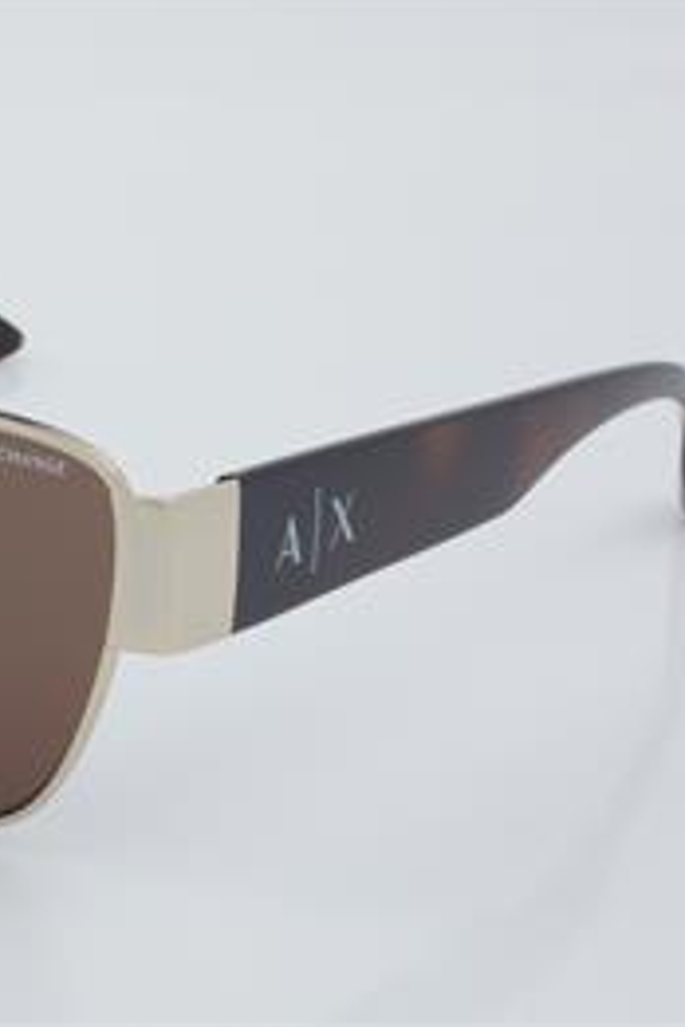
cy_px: 508
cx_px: -63
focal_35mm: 115
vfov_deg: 17.8
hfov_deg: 11.7
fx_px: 3282
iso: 100
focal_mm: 50
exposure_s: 1/4
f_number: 32
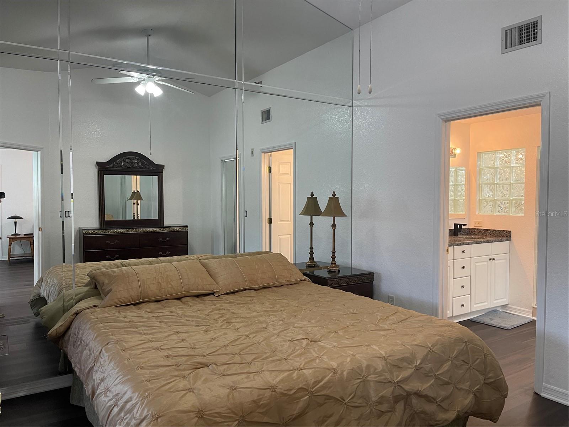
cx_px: 284
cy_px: 214
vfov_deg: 54.9
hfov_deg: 69.4
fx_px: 411
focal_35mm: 25
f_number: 1.6
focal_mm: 5.1
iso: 100
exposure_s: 1/60
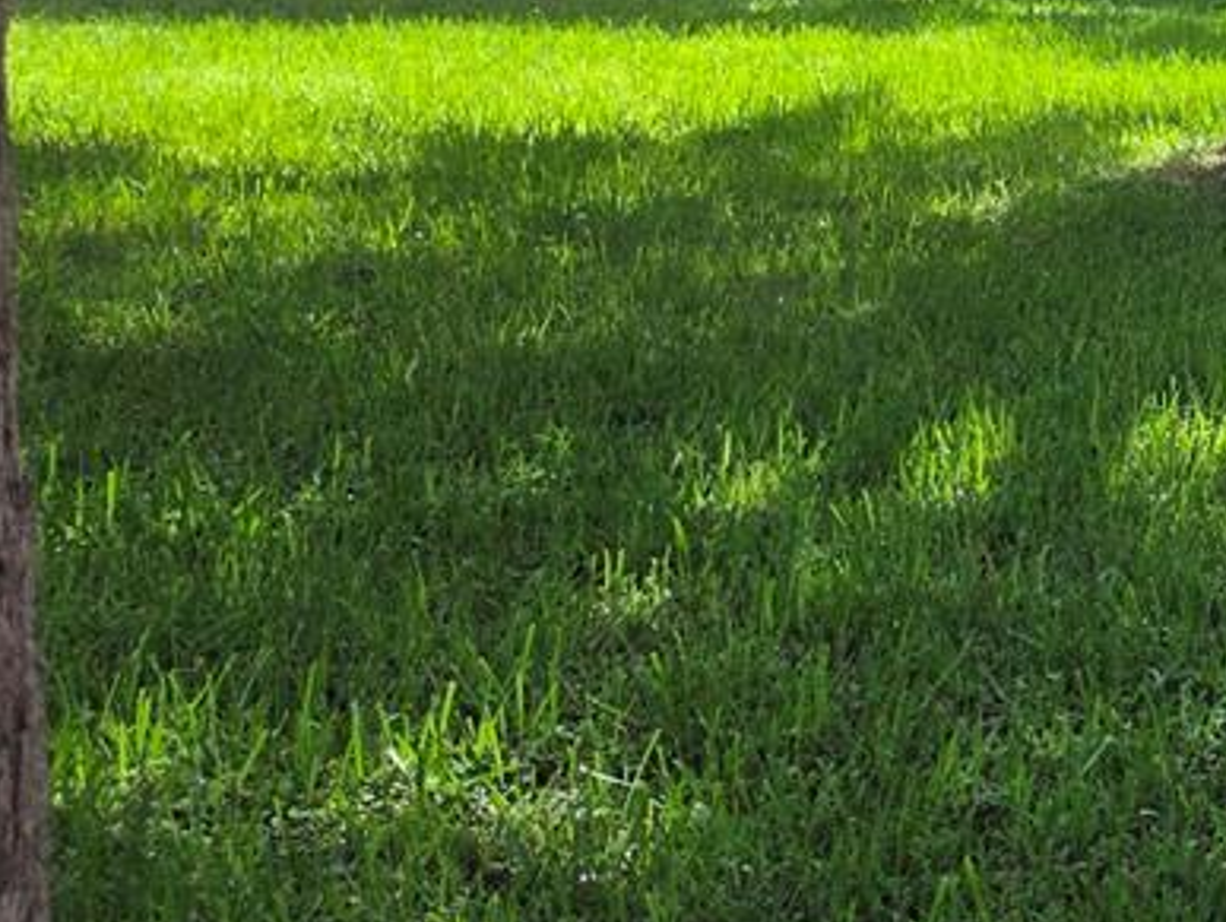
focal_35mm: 95
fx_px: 3368
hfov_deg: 17.4
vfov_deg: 15.1
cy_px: -133
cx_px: 2097
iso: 50
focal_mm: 6.5
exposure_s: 1/7939
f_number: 1.4
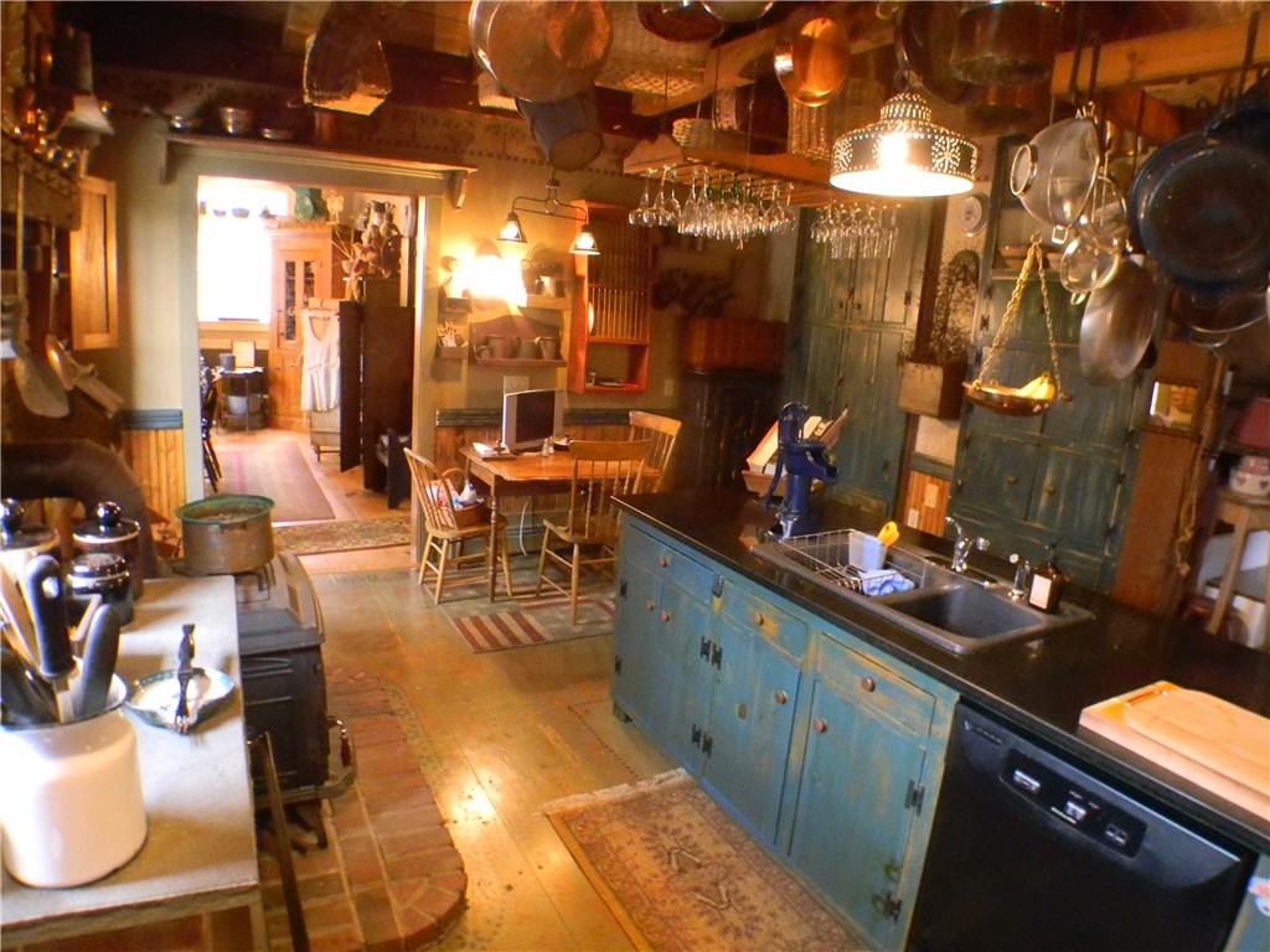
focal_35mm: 28
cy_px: 476
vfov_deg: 49.7
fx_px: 1027
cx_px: 635
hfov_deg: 63.4
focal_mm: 5
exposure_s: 1/2.6
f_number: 3.5
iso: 200
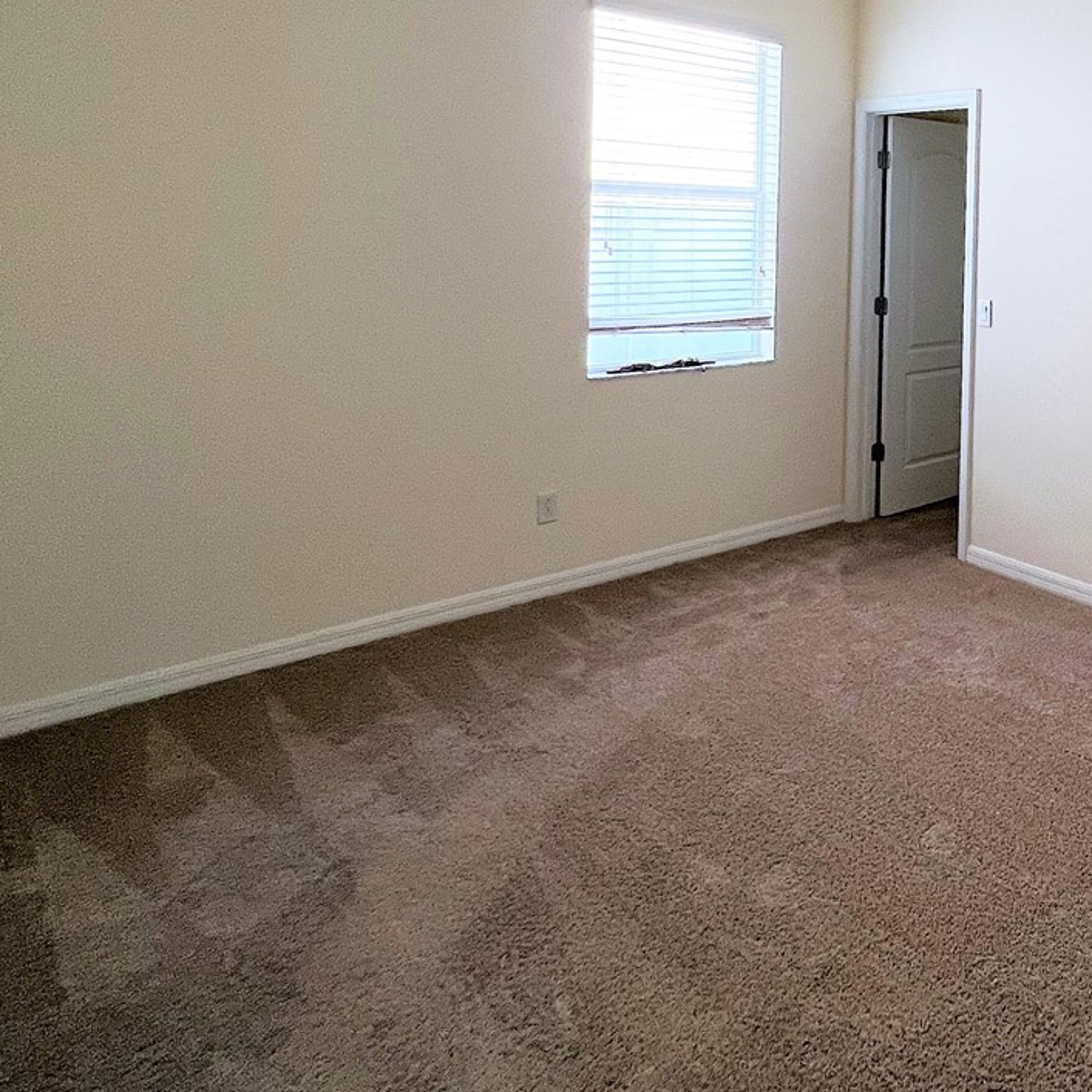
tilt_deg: -1.2
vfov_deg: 57.2
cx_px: 1035
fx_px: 928
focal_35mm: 26
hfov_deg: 51.6
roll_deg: -1.7
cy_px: 244
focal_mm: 1.57
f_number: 1.8
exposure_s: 1/60
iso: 250
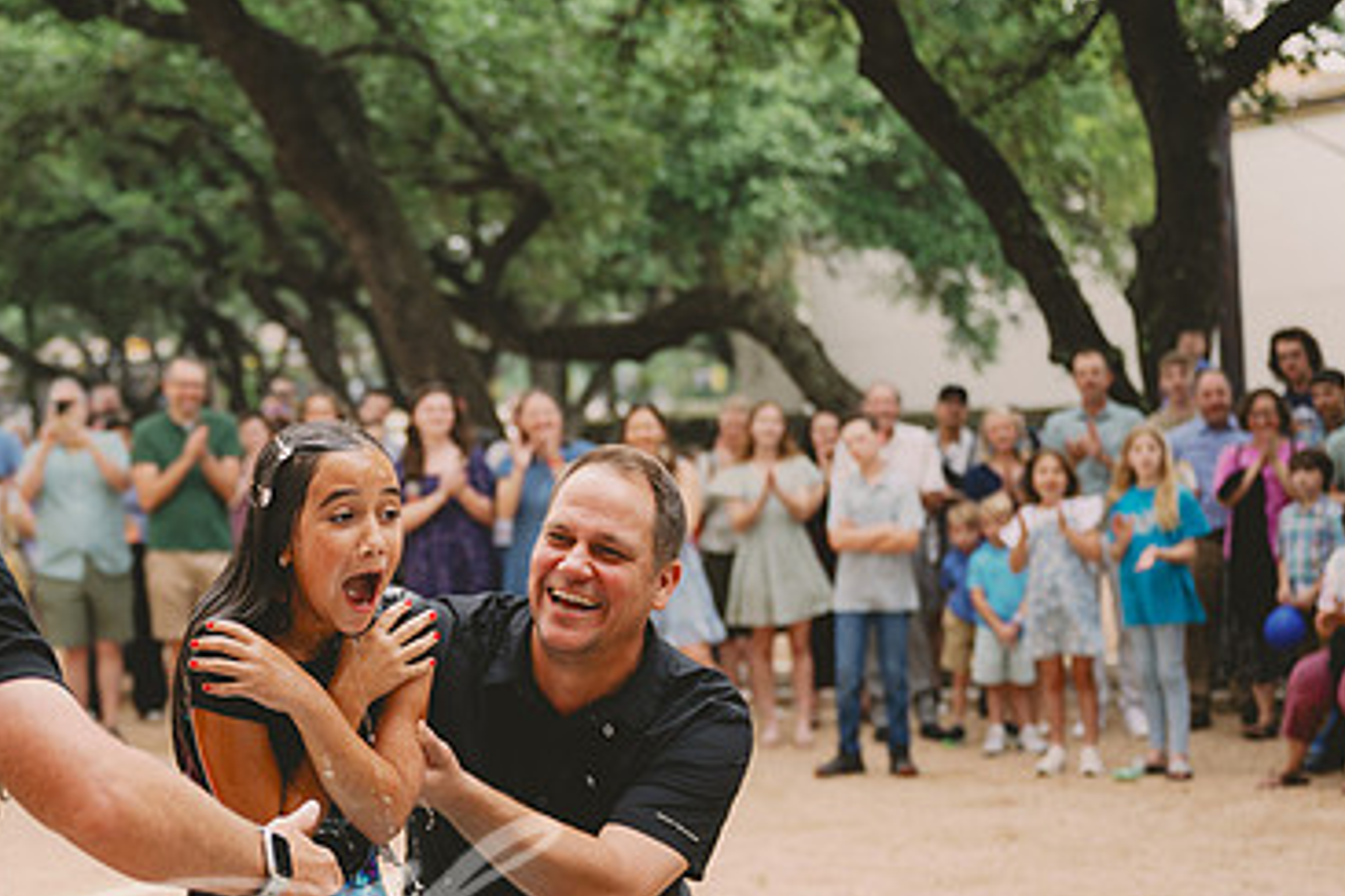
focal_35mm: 76
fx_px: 2839
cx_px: 349
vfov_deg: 17.9
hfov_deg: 26.3
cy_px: 608
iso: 250
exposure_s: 1/640
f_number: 2.8
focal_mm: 48
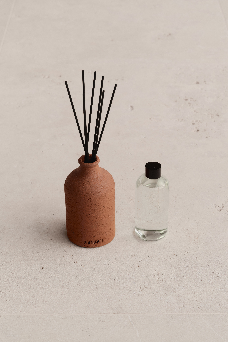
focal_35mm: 75
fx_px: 713
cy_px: 171
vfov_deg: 27.0
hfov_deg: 18.2
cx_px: 114
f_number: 10
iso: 640
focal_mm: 75
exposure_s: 1/100
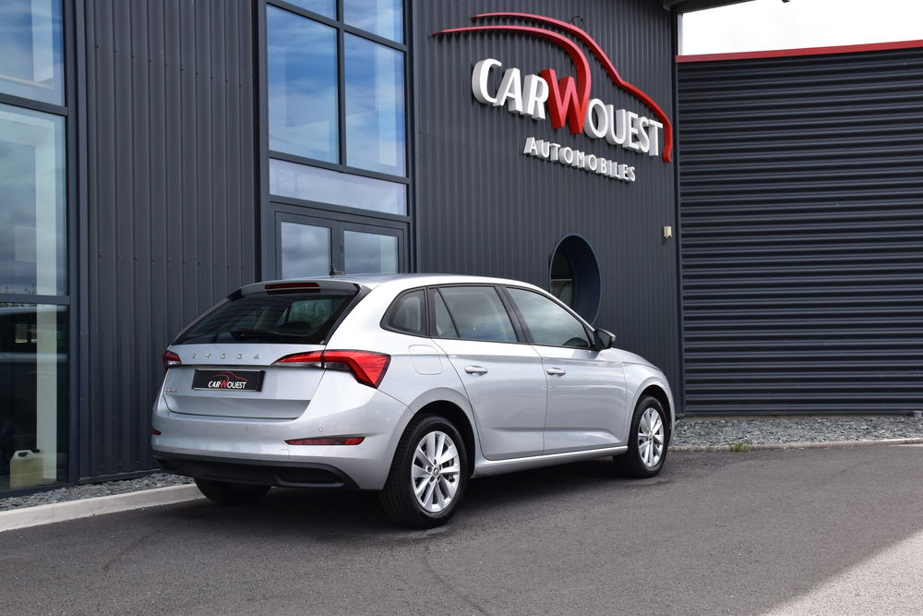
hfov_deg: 47.9
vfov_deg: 33.0
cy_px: 308
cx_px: 462
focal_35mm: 40
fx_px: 1038
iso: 400
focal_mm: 27
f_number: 10
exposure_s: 1/250
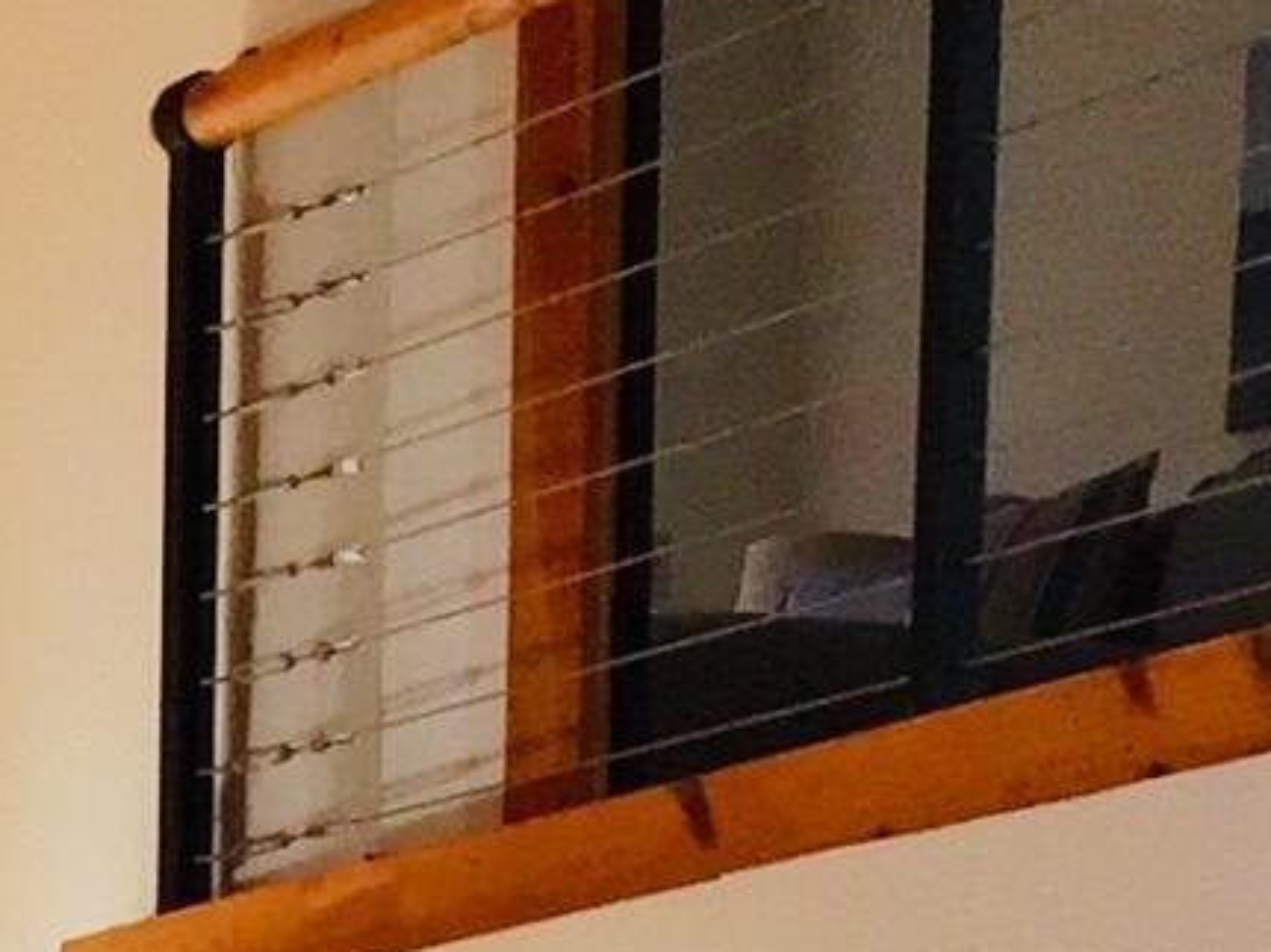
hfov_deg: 9.6
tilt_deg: -10.5
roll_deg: +2.2
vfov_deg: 6.6
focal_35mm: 202
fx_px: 7415
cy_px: 3056
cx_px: -439
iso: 32
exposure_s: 1/302
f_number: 2.2
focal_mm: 4.15
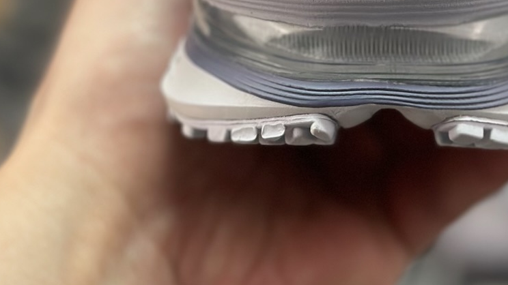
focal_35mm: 144
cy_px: -155
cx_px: 372
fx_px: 1939
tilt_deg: -55.8
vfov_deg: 8.2
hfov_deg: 14.9
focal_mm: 6.86
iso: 80
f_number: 1.78
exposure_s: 1/729
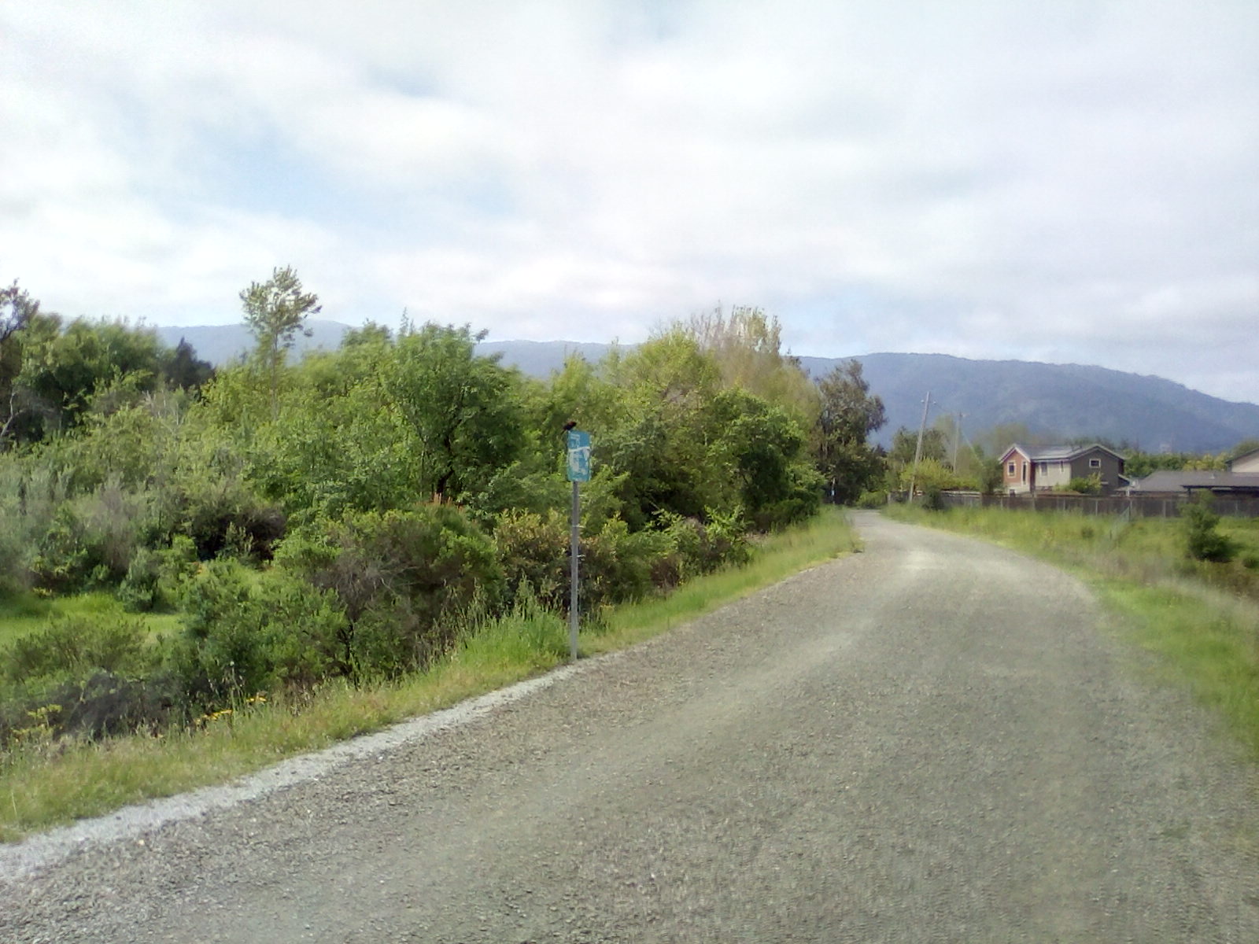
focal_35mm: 35
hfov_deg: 52.6
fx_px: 1273
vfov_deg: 40.7
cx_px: 630
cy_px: 472
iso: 56
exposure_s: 1/1499
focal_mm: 2.9
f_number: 2.8
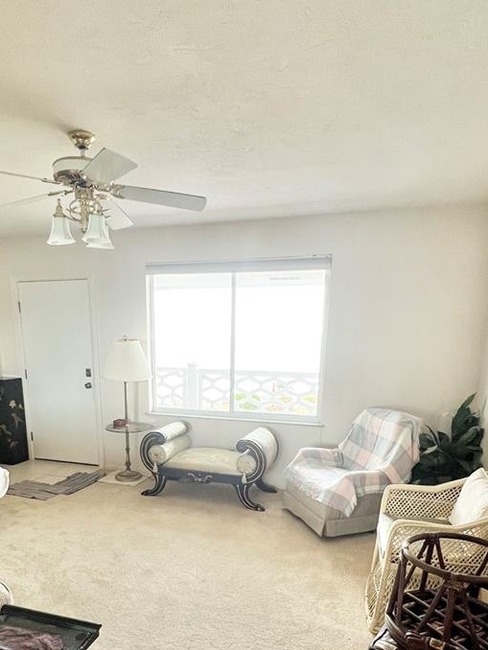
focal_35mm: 23
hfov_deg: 58.8
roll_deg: -0.5
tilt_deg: -13.8
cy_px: 453
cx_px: 216
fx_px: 432
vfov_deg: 70.8
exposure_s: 1/120
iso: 160
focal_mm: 1.57
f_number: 1.8
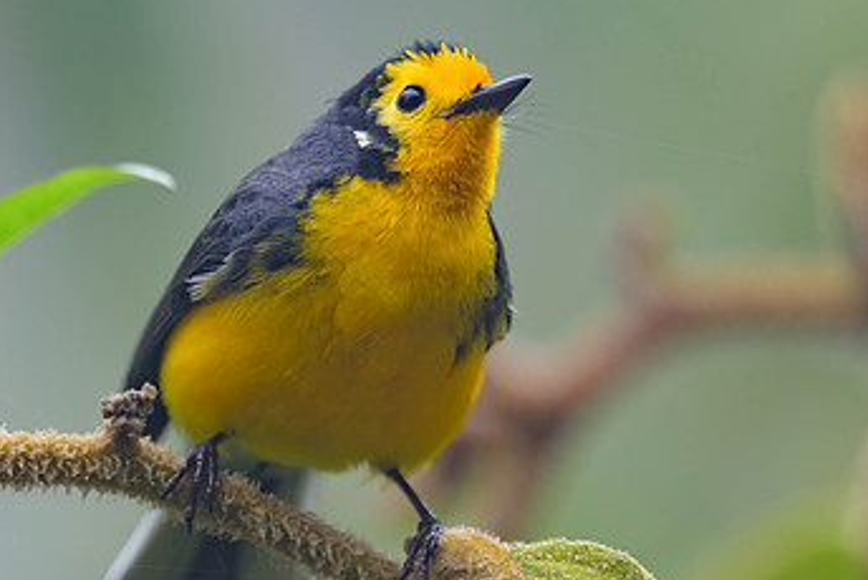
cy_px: 300
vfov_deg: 1.1
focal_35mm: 1205
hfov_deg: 1.7
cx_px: 958
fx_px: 29078
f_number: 2.8
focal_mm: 400
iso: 200
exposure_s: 1/160
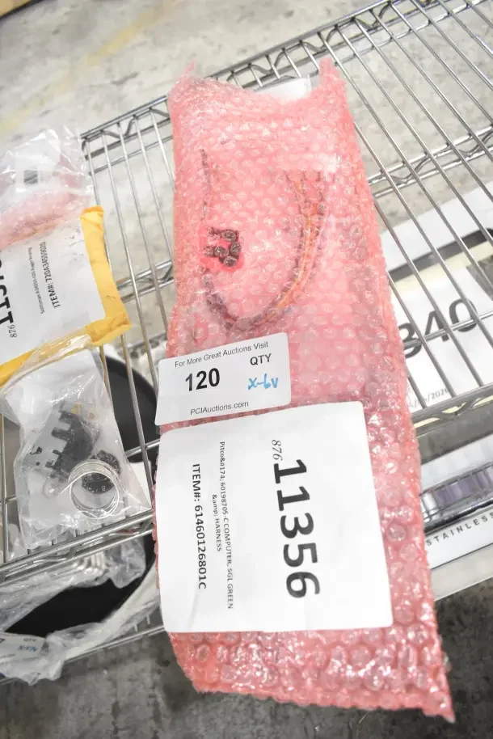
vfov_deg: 67.4
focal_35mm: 27
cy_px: 370
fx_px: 554
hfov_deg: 48.0
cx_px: 246
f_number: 4.5
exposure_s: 1/80
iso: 1600
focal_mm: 18
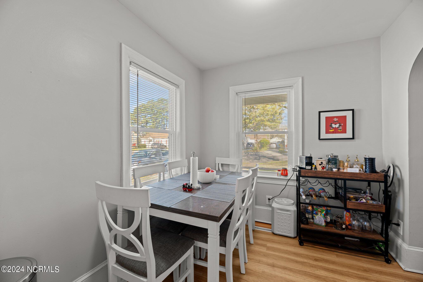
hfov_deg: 104.3
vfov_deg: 81.2
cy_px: 141
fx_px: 164
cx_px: 212
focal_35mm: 14
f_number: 9
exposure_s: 1/2
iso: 400
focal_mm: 14
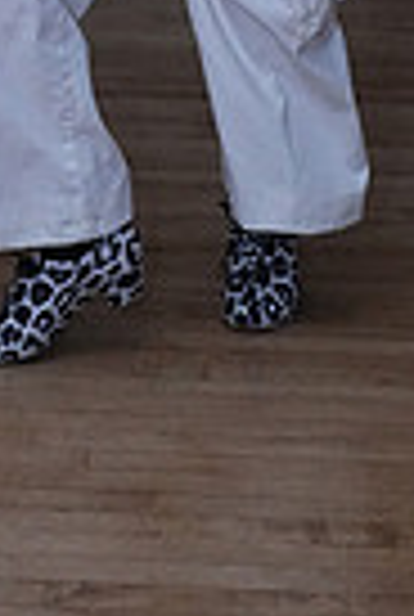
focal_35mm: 148
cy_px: -382
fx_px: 2540
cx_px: -43
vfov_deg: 12.9
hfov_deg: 9.2
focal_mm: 35
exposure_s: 1/200
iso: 5000
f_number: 13
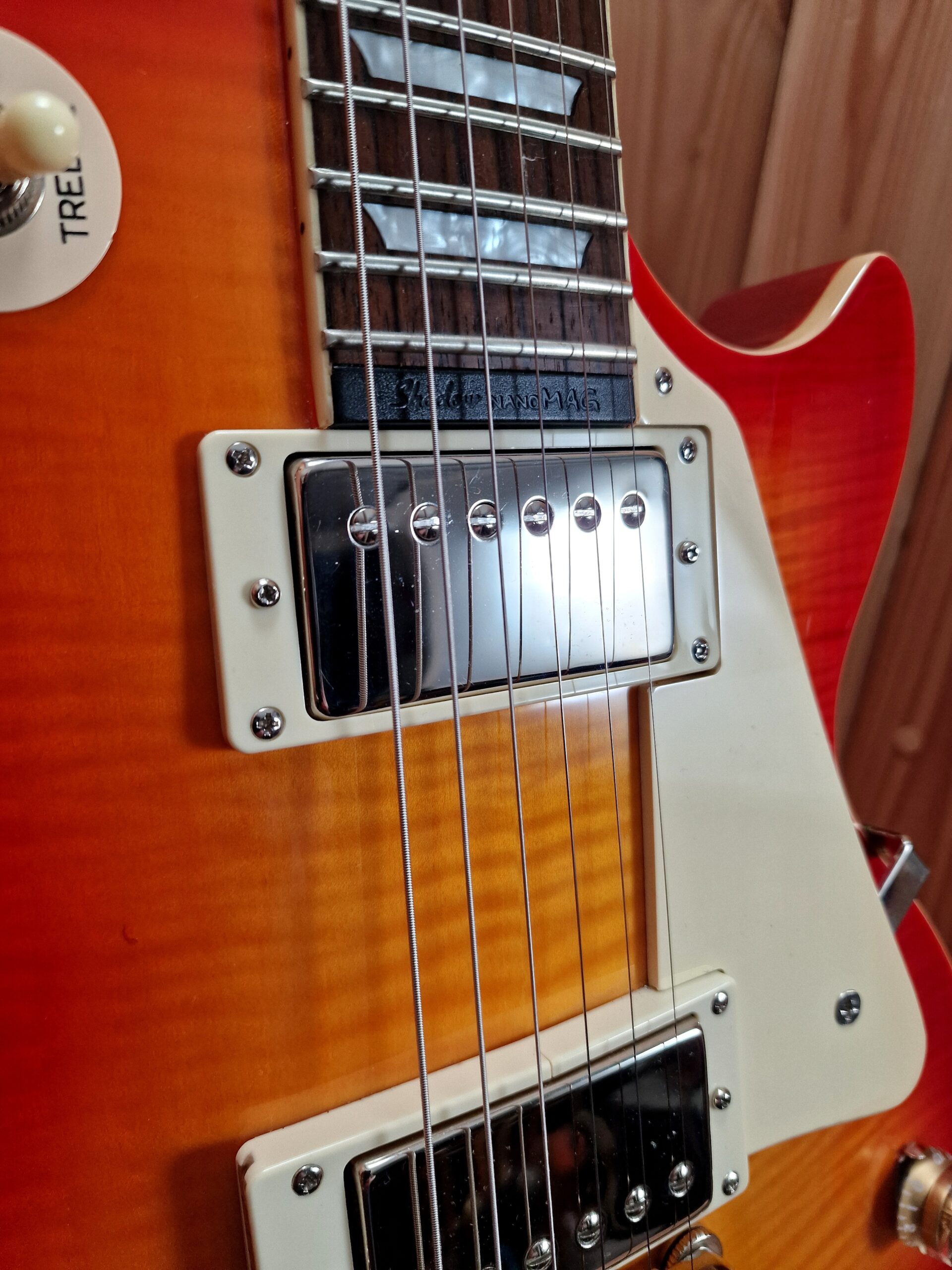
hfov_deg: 58.9
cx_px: 476
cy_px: 635
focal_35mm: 23
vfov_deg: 73.9
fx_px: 843
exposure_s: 1/182
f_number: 1.8
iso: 200
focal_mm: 6.4
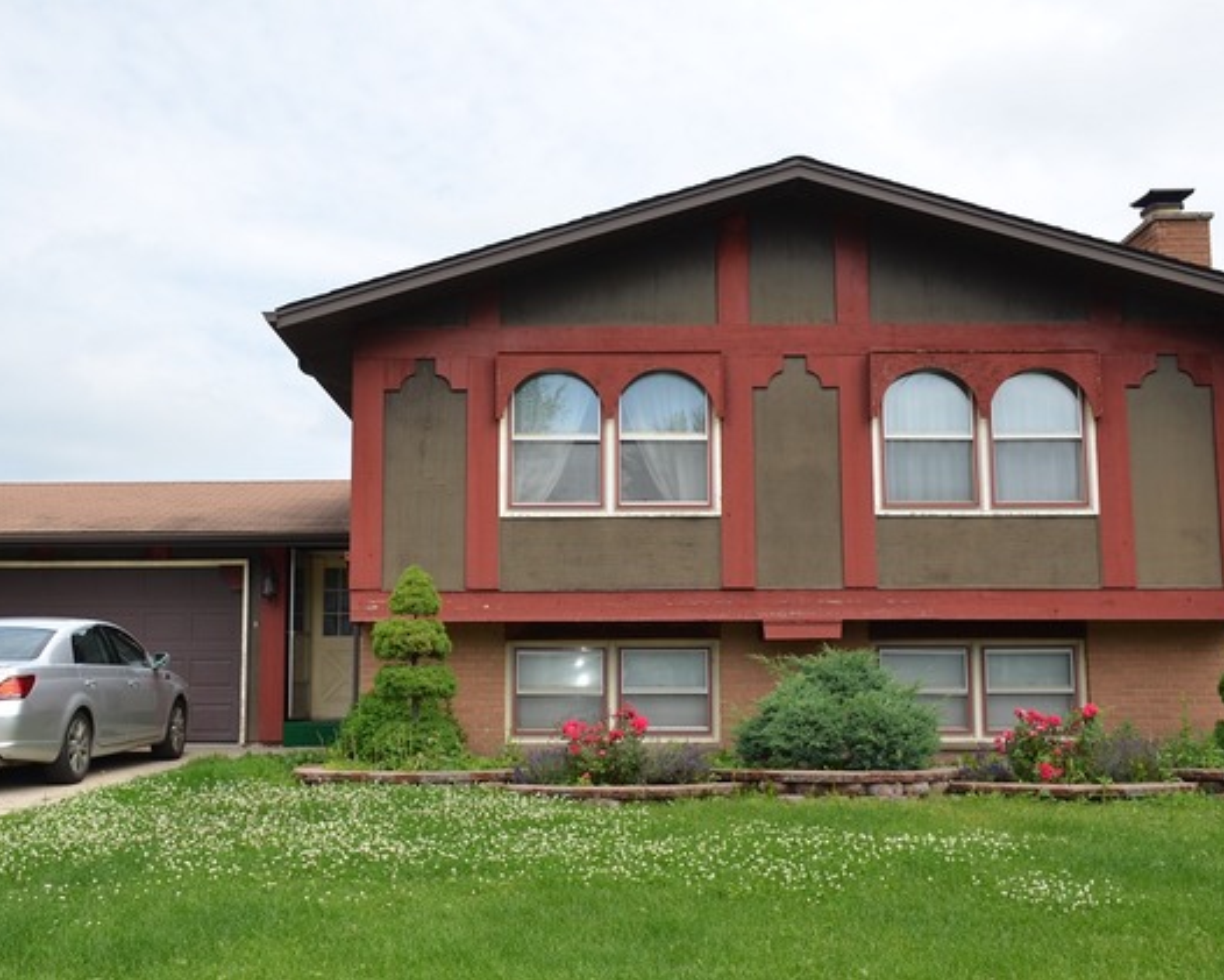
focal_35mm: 41
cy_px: 489
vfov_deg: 36.5
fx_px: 1486
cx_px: 545
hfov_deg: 44.7
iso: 100
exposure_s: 1/250
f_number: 7.1
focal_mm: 24
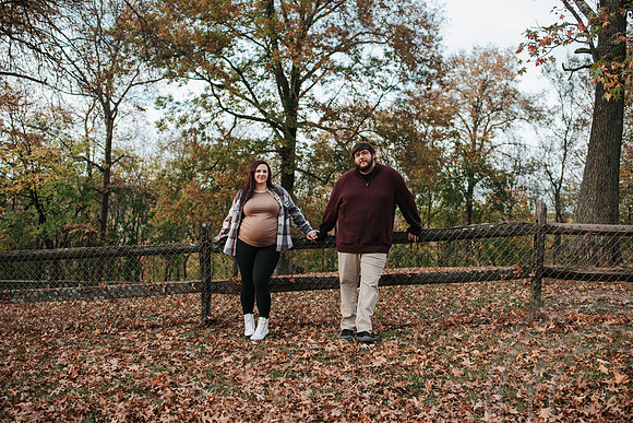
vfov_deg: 36.8
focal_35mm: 36
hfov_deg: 53.0
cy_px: 212
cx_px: 316
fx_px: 635
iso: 160
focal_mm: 35
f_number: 2.8
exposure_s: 1/320
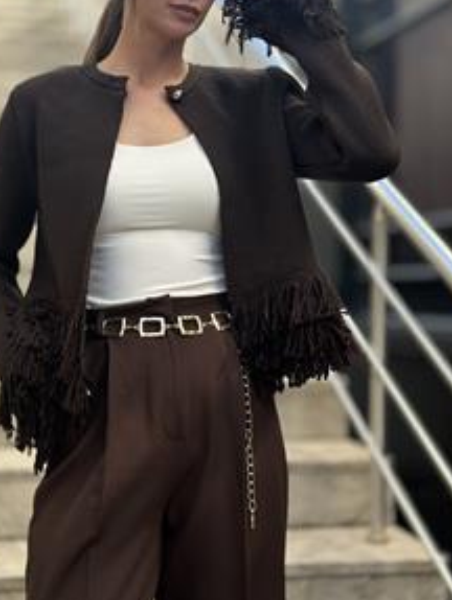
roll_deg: -0.4
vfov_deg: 28.1
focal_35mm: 69
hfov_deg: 21.3
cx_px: 159
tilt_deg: -0.7
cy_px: 277
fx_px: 1199
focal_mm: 6.86
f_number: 1.78
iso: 80
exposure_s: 1/1212
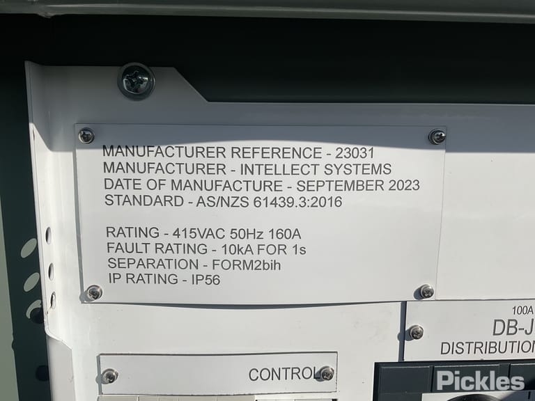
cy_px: 200
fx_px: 448
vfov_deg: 48.2
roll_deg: -0.5
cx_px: 268
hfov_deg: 61.7
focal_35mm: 29
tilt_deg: -7.4
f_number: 1.8
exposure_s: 1/5263
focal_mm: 3
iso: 16
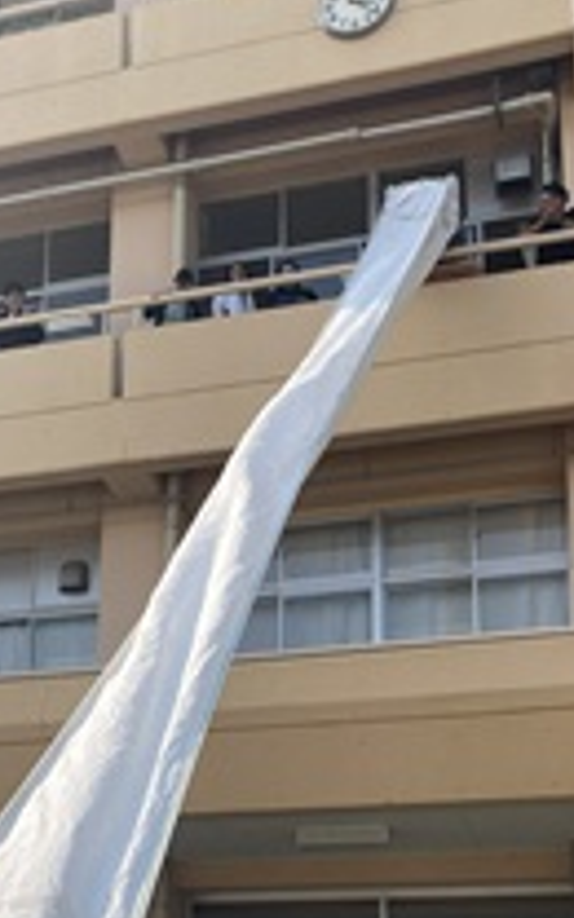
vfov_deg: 34.2
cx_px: 119
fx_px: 1427
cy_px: 781
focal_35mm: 57
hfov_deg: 22.5
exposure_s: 1/2208
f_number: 1.8
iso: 20
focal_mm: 3.99
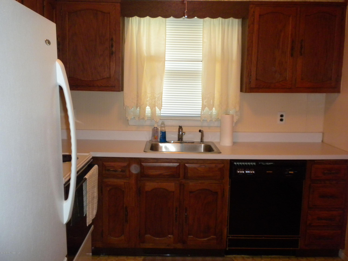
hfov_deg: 50.1
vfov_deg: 38.7
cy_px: 130
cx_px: 174
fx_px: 372
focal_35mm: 37
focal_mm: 6.6
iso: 400
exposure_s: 1/30
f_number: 3.5
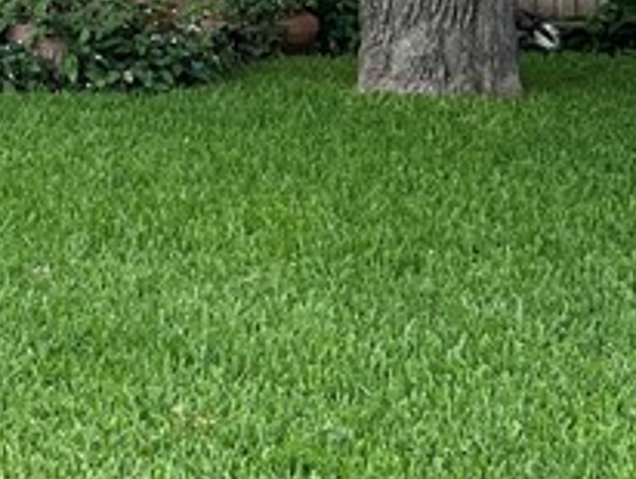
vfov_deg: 10.9
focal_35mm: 129
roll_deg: -0.9
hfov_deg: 13.7
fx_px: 2373
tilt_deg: +2.9
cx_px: -500
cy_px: -343
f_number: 1.5
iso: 50
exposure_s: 1/666
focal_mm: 5.7
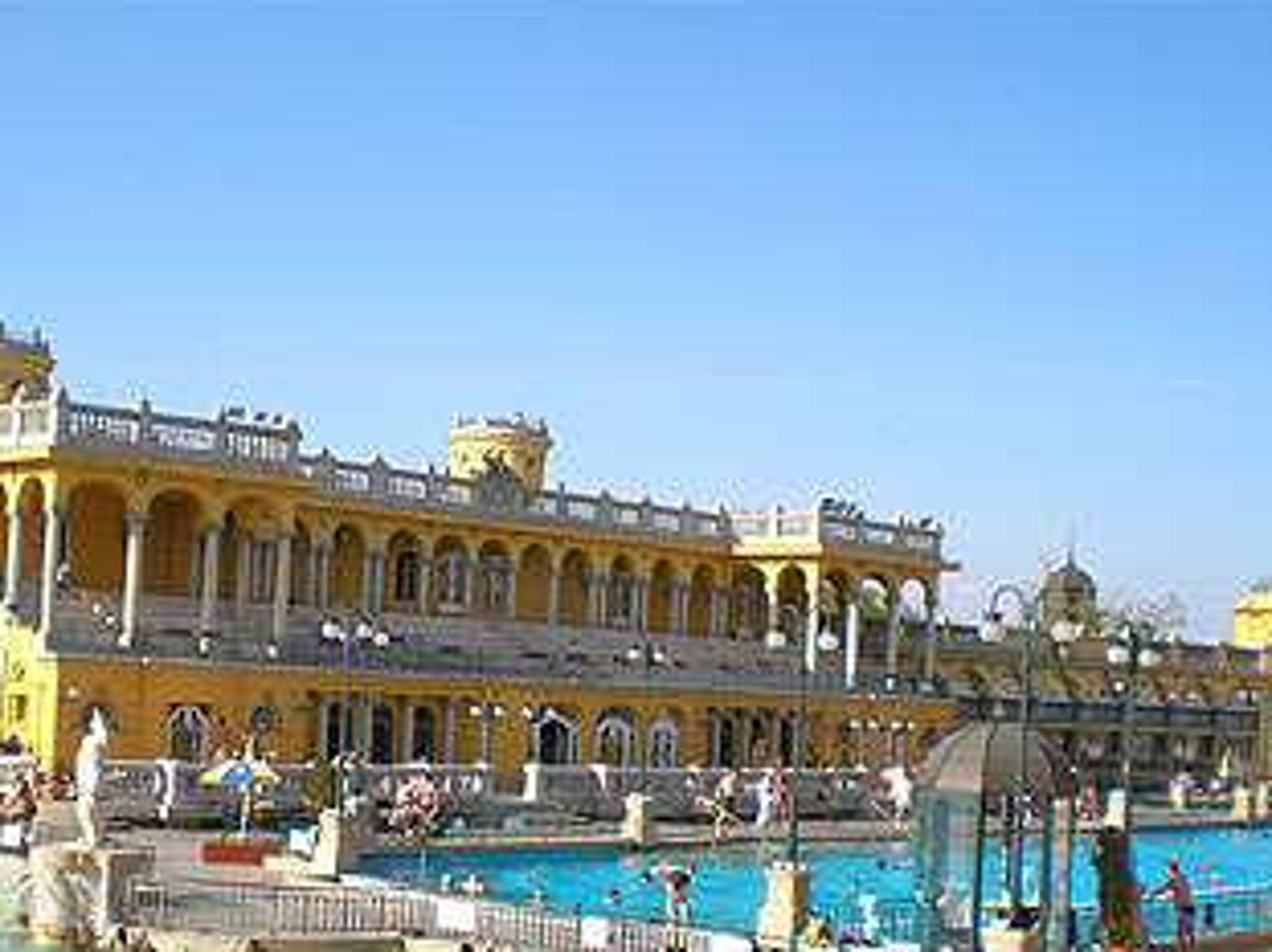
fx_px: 2020
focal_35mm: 55
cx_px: 389
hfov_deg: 34.5
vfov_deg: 26.3
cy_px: 678
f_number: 4.4
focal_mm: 6.3
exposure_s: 1/400
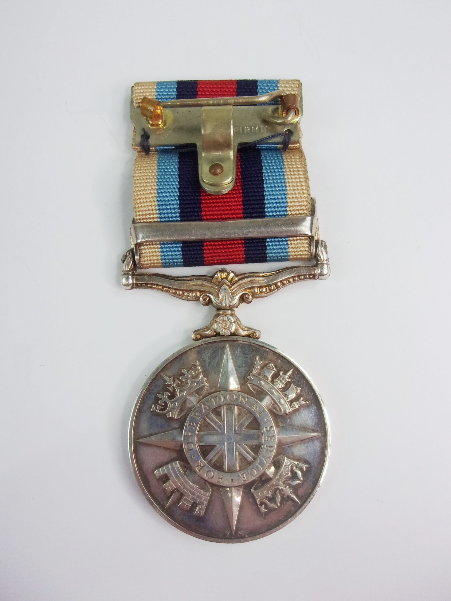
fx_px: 486
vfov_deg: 63.4
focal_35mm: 28
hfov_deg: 49.7
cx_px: 226
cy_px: 300
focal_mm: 5.1
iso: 158
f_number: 3.9
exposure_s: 1/125
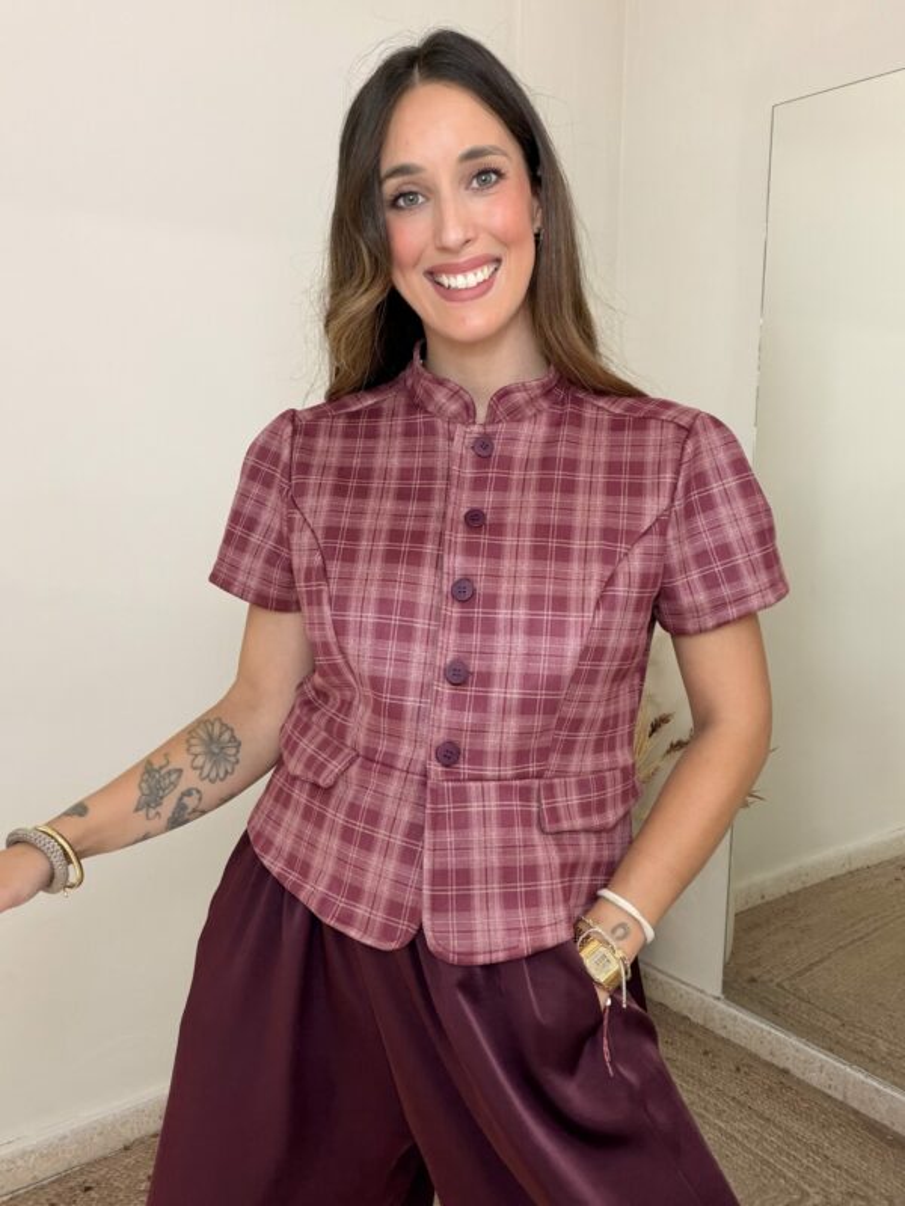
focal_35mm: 30
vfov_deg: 60.0
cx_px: 452
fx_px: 1046
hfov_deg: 46.8
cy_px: 603
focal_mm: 2.71
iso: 100
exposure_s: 1/60
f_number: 1.9
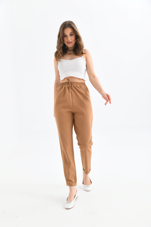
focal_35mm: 38
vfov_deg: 50.7
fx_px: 239
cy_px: 114
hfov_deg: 35.1
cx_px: 76
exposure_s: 1/125
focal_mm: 38
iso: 160
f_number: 6.3
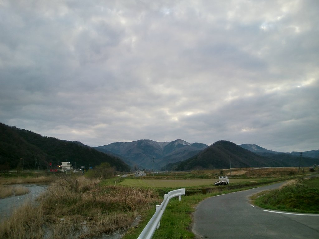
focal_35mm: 28
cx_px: 160
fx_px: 258
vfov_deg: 49.7
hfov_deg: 63.4
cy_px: 120
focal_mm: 4.65
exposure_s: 1/400
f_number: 2.6
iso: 64
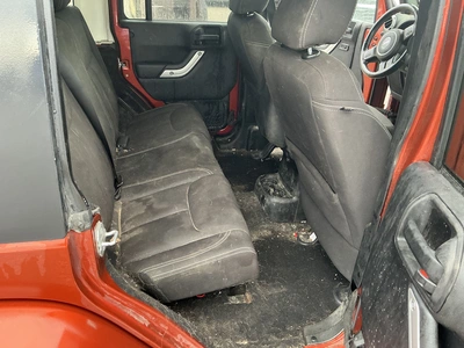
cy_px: 174
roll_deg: -1.3
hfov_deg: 63.4
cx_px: 232
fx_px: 375
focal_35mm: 28
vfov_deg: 49.7
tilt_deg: -28.6
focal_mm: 3
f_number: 1.8
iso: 160
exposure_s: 1/60
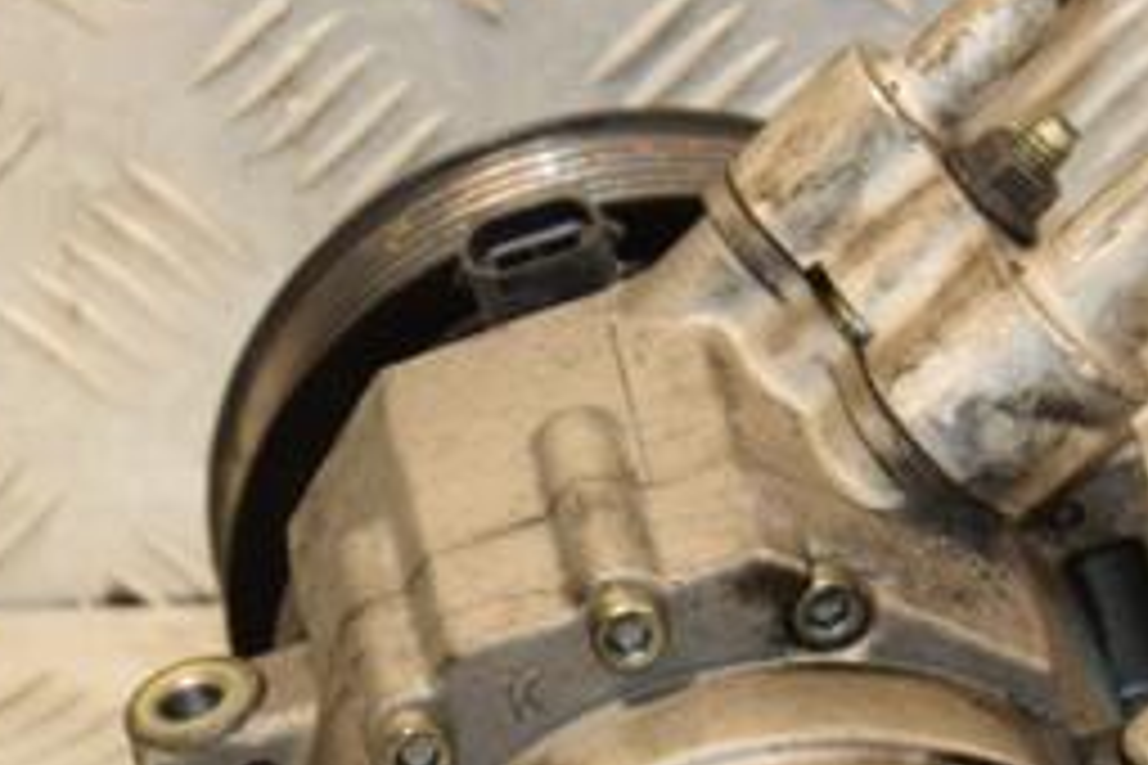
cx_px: 779
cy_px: 765
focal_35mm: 247
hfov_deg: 8.3
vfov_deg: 5.6
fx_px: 7876
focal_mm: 70
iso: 800
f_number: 5.3
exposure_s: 1/200
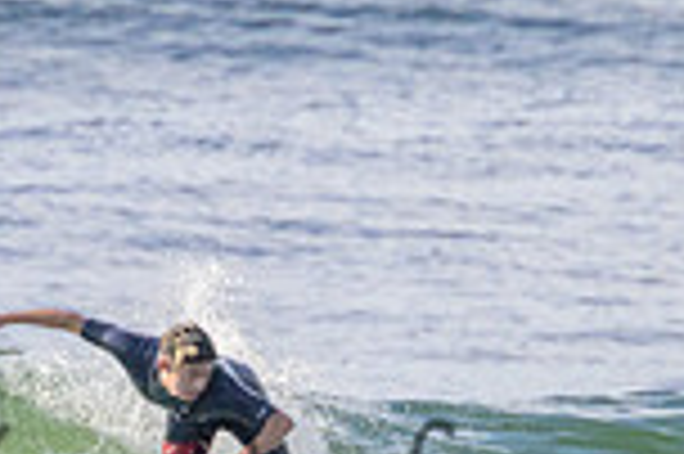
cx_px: 387
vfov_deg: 0.4
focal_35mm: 3053
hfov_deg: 0.7
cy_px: 452
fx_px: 57944
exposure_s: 1/2000
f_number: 11
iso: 1100
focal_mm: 800
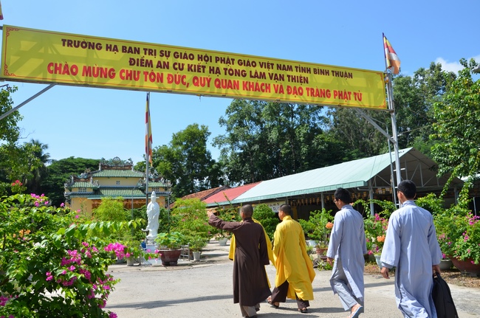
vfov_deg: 41.6
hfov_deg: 59.6
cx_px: 240
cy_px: 159
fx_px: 419
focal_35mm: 32
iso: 250
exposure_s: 1/400
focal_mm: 21
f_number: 10
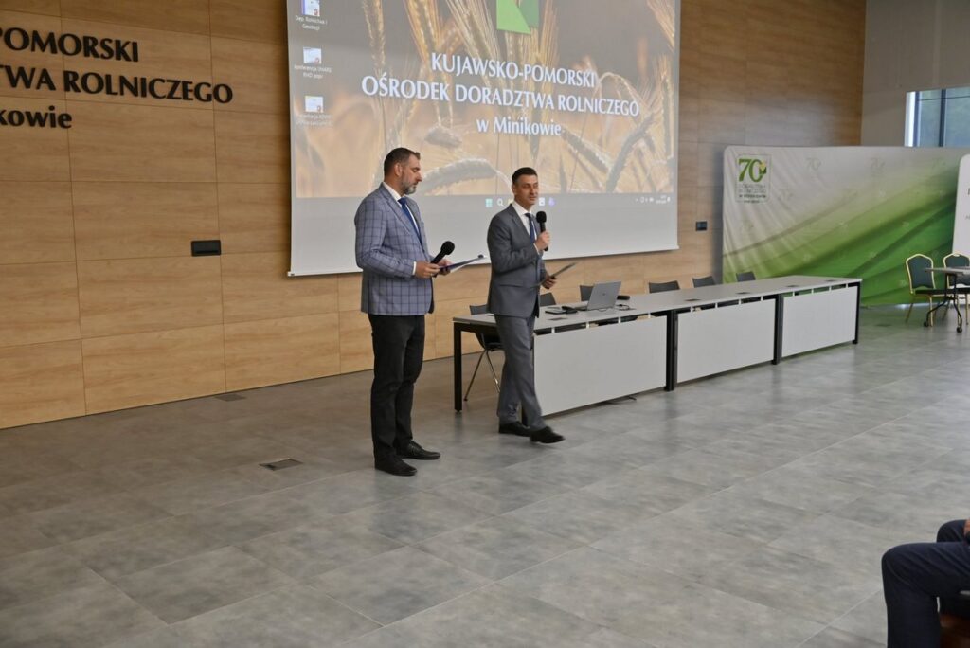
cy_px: 324
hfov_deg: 55.1
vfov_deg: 38.4
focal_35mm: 34
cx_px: 485
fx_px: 930
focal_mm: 34.5
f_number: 4.8
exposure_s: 1/40
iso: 500
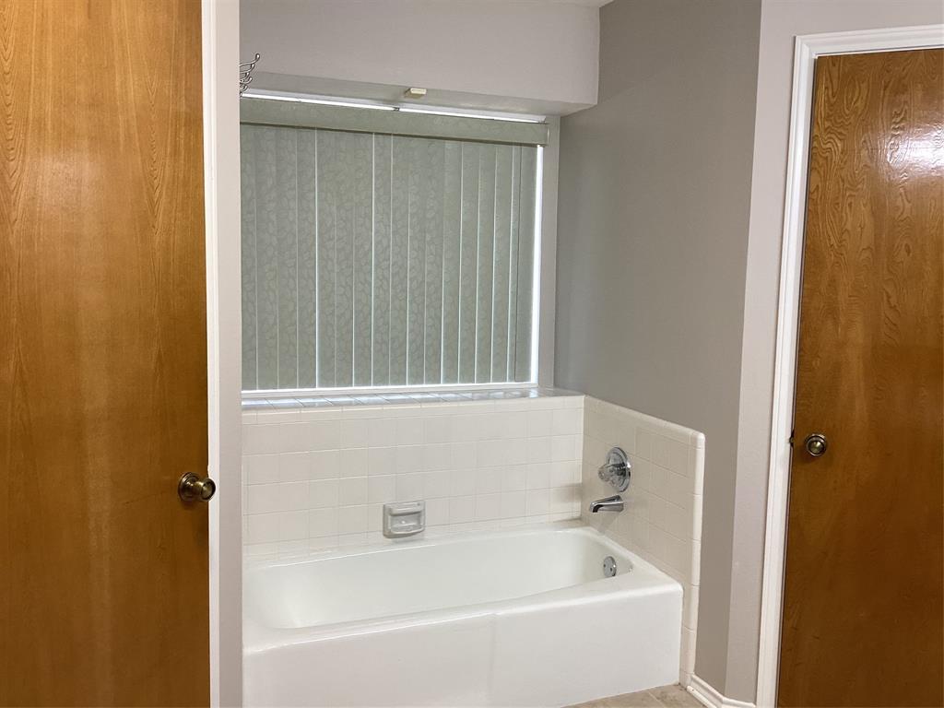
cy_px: 354
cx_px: 472
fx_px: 845
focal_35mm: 31
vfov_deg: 45.4
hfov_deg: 58.4
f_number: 2.4
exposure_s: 1/60
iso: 80
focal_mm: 3.3
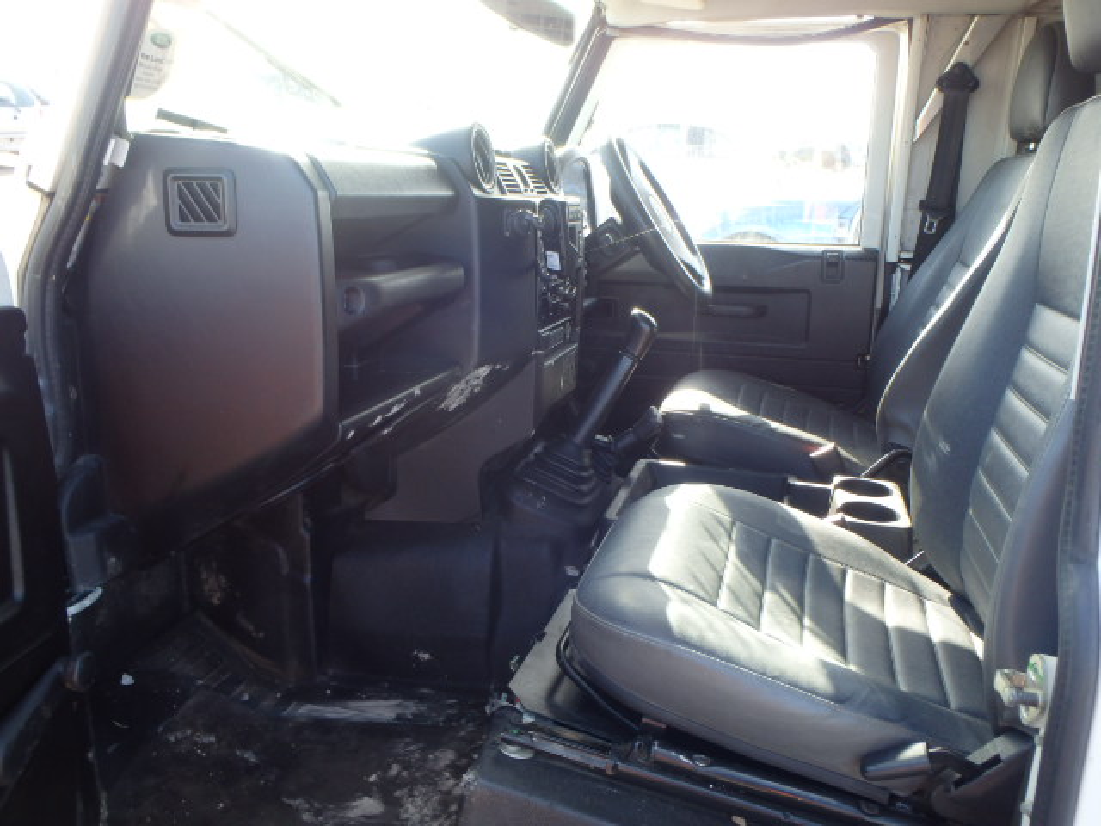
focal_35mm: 28
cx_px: 550
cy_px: 413
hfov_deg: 63.4
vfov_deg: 49.7
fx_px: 891
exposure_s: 1/60
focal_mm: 5
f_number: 3.9
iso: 125
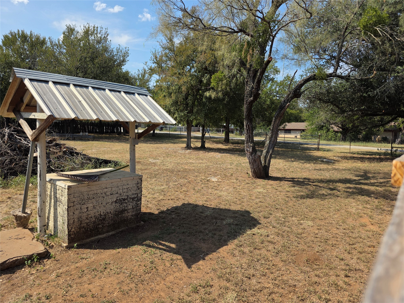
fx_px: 268
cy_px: 152
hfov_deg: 73.9
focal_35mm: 23
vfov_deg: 58.9
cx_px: 202
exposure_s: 1/5017
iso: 80
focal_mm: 6.3
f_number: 1.7
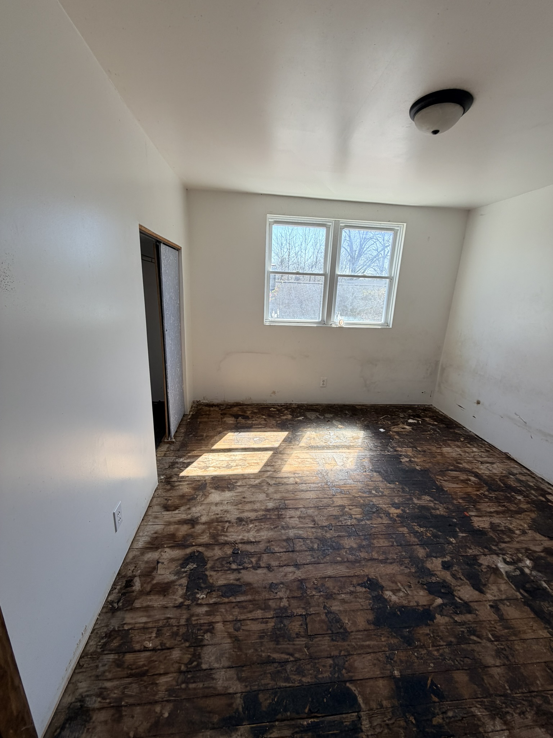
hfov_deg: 85.7
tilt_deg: -16.8
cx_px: 276
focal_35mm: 14
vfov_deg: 102.1
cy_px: 369
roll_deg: -2.9
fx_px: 298
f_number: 2.2
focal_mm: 2.22
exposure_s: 1/121
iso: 40
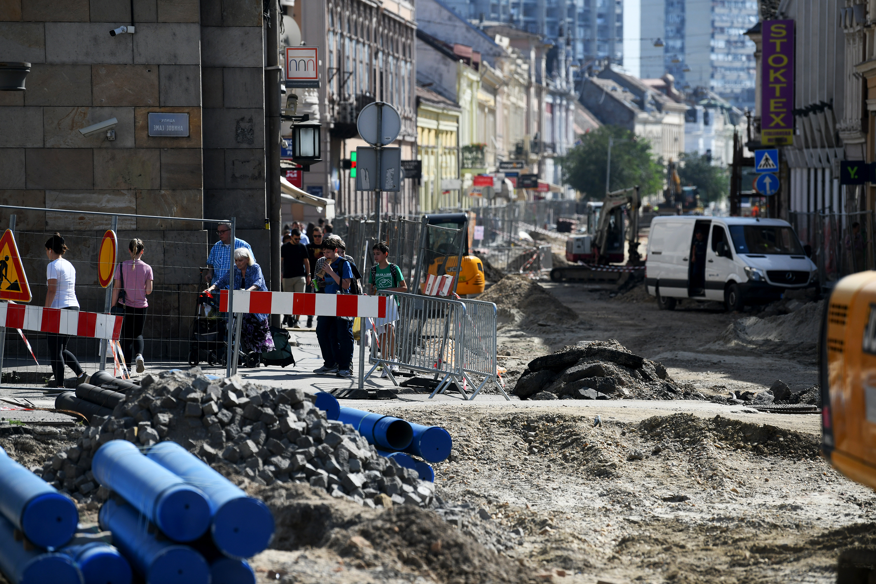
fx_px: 4502
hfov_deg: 11.1
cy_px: 292
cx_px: 438
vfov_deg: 7.4
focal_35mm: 185
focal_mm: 185
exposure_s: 1/4000
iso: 400
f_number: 4
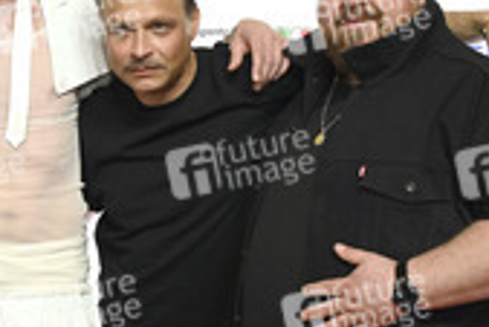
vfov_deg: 13.2
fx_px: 1414
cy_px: 237
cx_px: -10
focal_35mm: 104
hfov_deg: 19.0
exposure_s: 1/250
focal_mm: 39
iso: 1600
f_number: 5
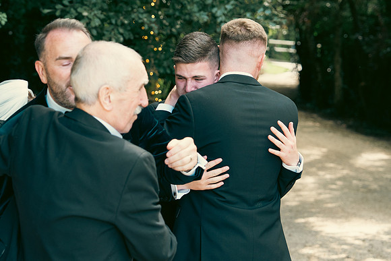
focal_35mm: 90
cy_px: 130
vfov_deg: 15.2
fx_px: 978
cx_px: 196
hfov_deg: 22.6
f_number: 3.5
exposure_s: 1/200
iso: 500
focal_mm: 60
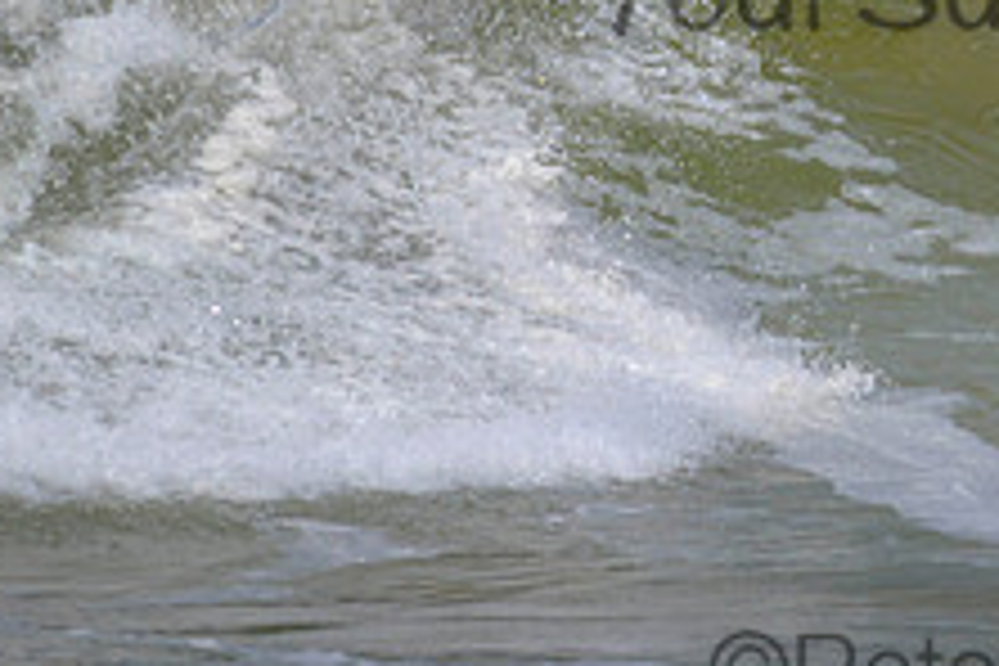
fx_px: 58021
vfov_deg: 0.7
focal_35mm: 2091
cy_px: -74
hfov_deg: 1.0
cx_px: 1058
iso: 450
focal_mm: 800
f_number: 11
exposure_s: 1/2000
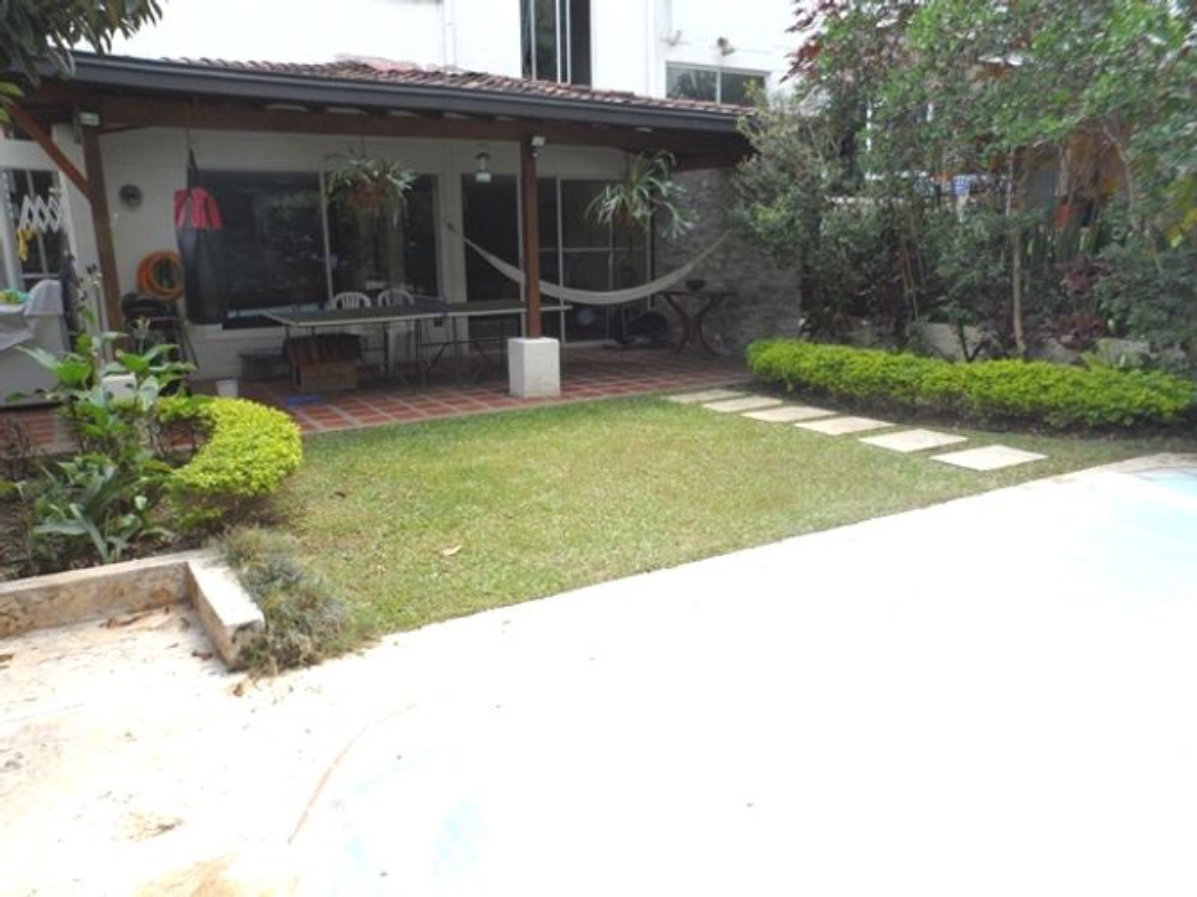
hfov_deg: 67.3
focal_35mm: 26
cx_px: 598
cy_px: 448
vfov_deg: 53.0
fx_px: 899
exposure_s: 1/350
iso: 80
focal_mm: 4.9
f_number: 3.3
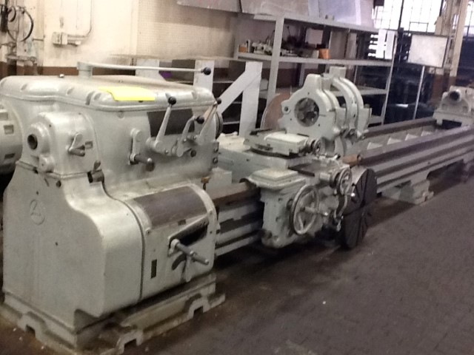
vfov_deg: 32.9
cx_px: 237
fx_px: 602
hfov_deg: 42.9
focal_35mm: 44
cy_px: 178
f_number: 2.4
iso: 125
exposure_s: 1/30
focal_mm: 2.03
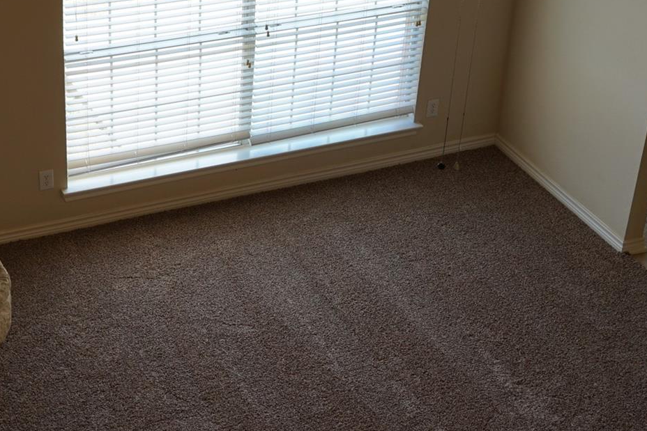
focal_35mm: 75
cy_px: 98
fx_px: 1348
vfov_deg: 18.1
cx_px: 277
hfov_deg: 27.0
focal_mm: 34
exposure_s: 1/80
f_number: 5
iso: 100
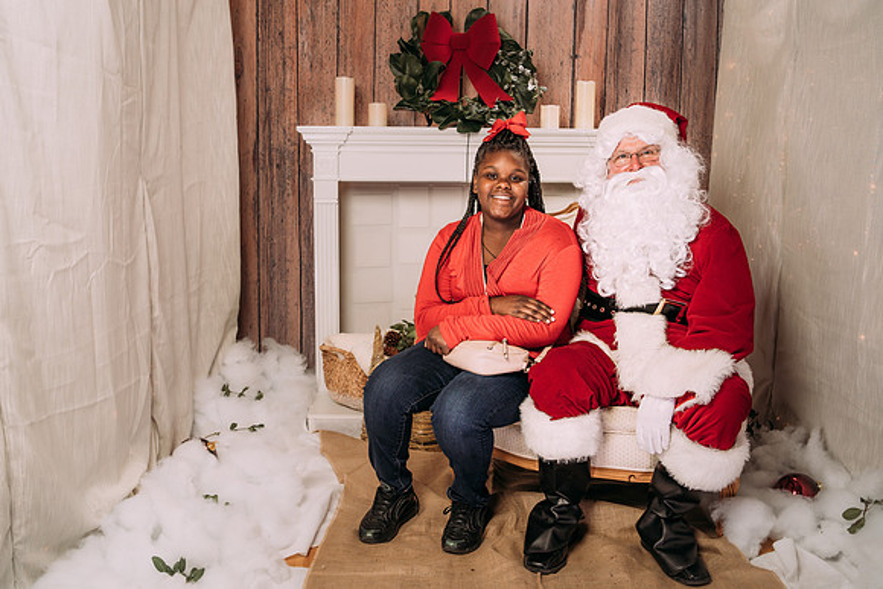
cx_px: 422
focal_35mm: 38
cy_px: 291
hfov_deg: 50.7
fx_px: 932
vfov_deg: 35.1
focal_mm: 35
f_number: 5
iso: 100
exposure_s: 1/100
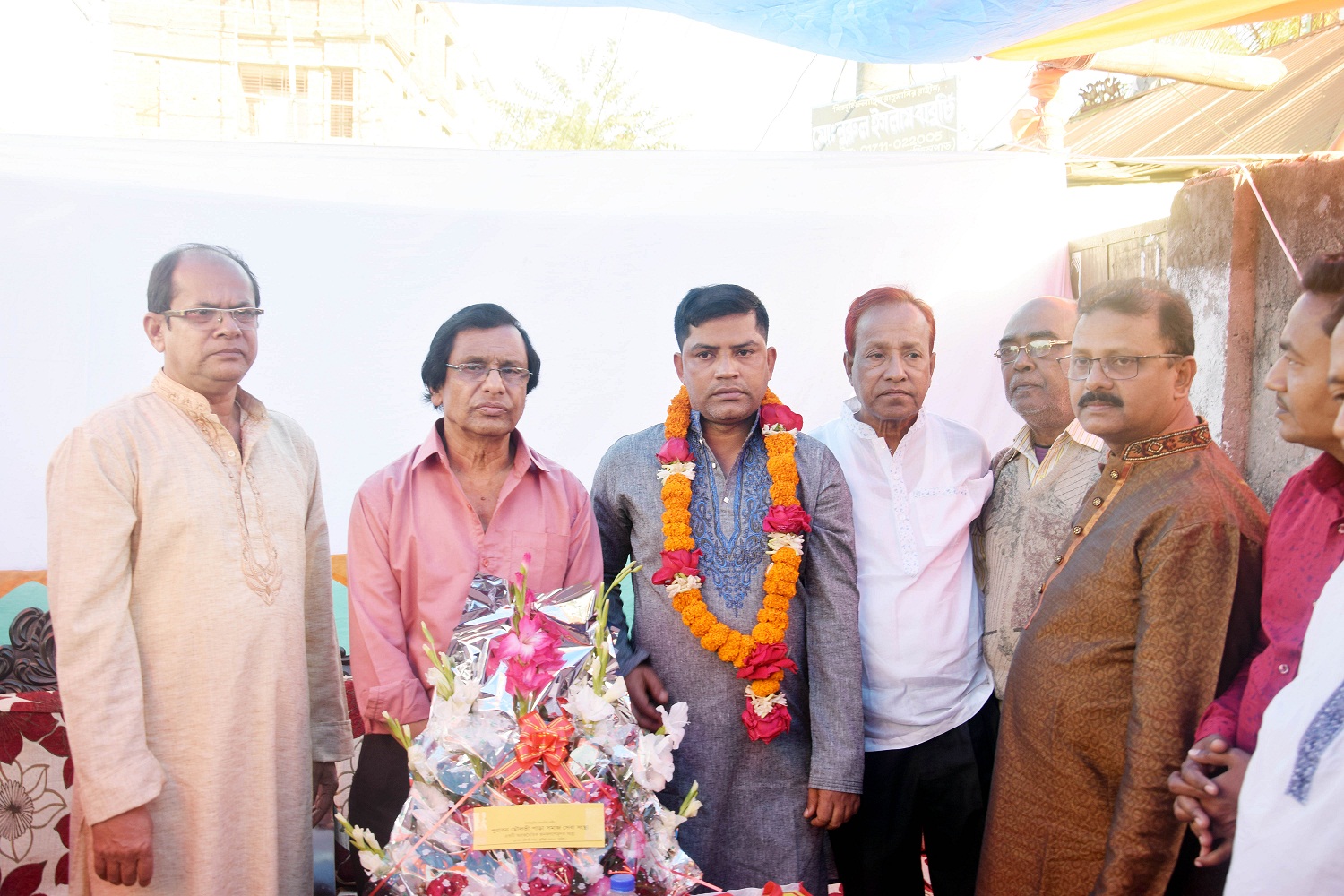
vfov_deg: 35.5
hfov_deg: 51.3
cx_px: 672
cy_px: 448
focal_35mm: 38
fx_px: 1400
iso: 100
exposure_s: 1/30
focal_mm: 25
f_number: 5.6
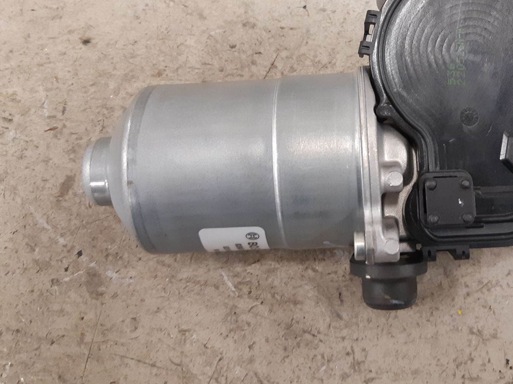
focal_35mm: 39
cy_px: 100
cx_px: 351
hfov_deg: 46.9
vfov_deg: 36.0
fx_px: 578
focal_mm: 3.93
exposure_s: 1/33
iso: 250
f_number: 1.7
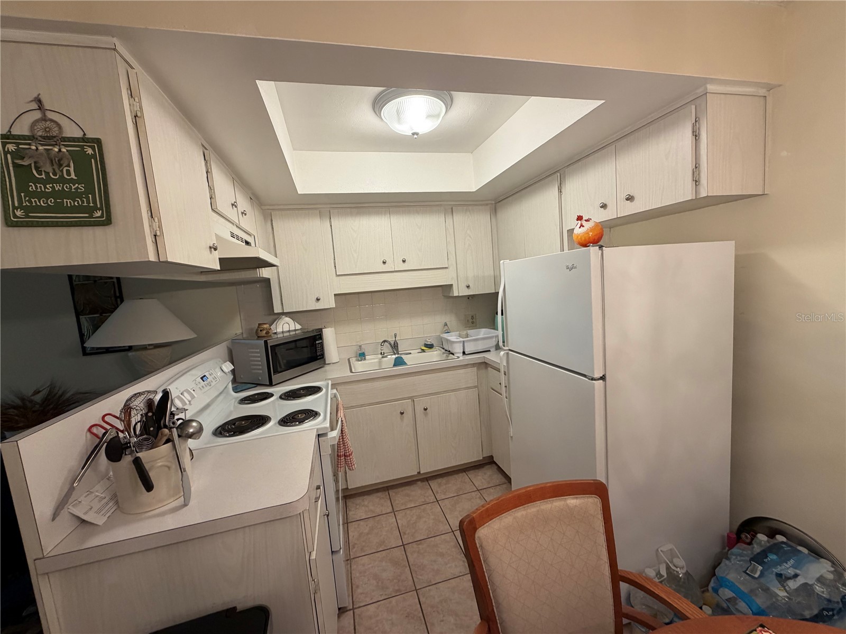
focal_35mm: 14
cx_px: 423
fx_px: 342
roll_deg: +4.8
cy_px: 317
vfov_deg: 85.7
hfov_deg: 102.1
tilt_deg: -4.6
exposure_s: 1/120
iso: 200
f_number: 2.2
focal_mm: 2.22
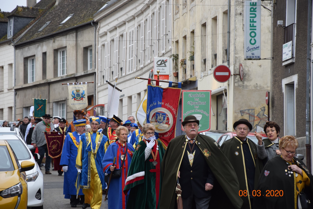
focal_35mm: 158
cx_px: 156
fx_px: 1369
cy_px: 104
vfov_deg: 8.7
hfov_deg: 13.0
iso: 500
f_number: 5.6
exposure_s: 1/250
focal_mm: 105
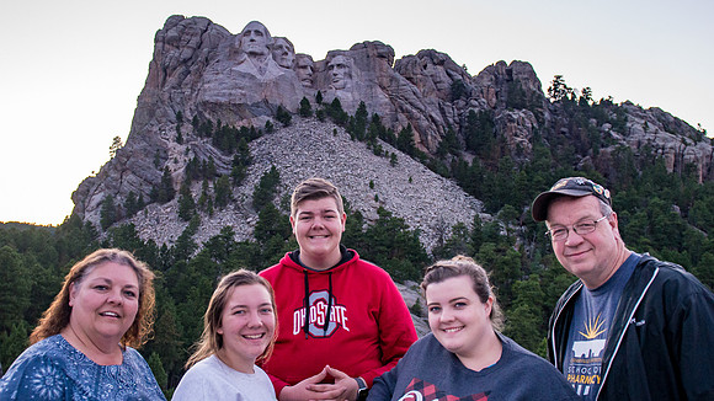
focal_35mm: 35
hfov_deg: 56.5
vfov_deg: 33.7
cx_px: 327
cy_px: 200
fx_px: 663
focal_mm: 24
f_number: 2.8
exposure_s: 1/125
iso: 1600
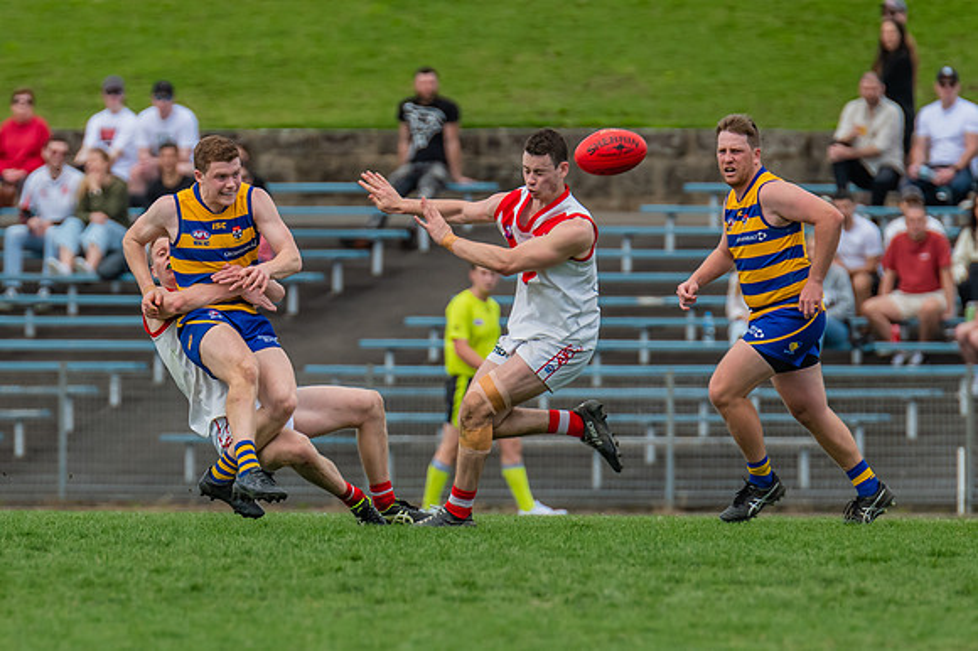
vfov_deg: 1.8
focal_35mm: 750
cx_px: 141
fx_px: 20370
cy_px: 410
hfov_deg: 2.7
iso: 800
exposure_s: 1/1600
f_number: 5.6
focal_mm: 420
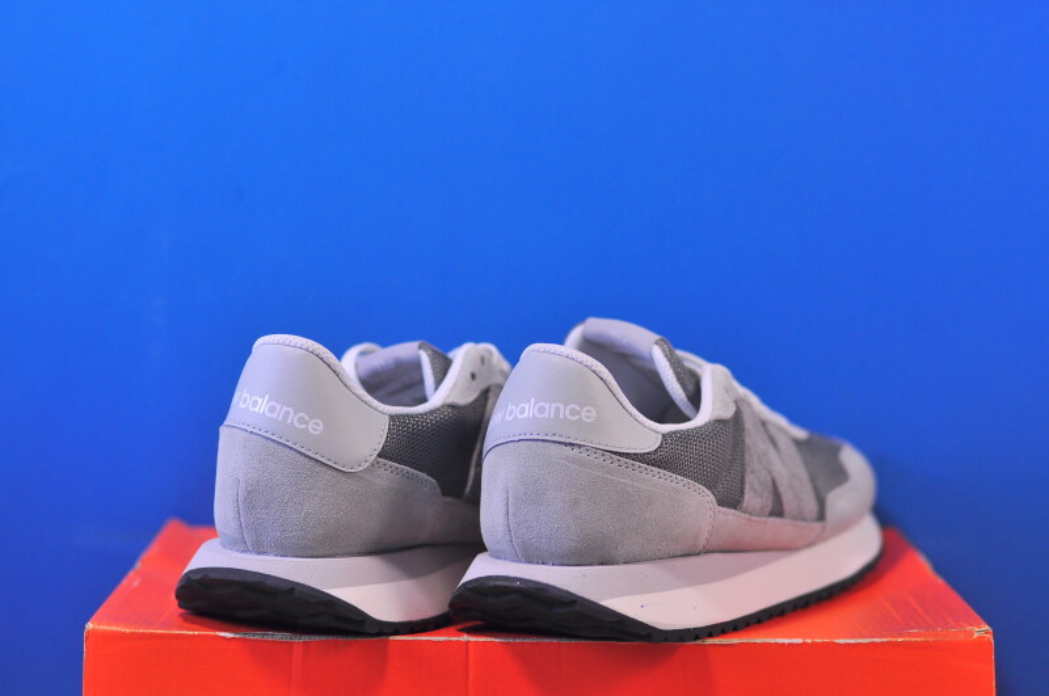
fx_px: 2182
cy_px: 348
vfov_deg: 18.1
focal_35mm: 75
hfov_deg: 27.0
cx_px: 524
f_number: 2.5
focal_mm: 50
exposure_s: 1/320
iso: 250
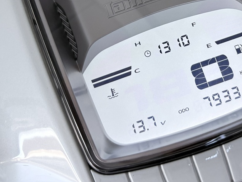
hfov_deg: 35.9
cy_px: 2
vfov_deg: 26.2
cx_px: 158
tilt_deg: -63.2
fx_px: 371
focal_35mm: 53
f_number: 1.6
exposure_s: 1/60
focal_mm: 5.96
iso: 125
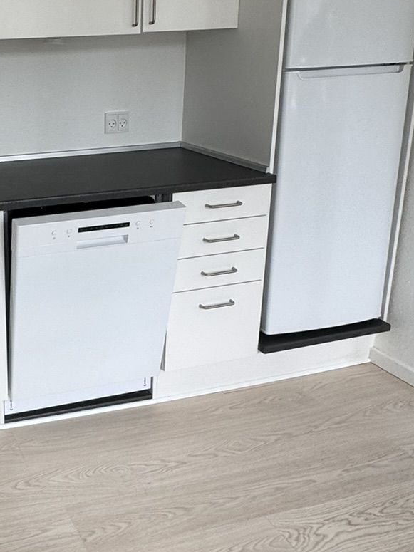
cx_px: -23
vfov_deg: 49.2
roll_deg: +2.1
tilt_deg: -13.2
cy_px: 177
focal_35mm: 37
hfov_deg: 34.3
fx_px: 590
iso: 80
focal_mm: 2.22
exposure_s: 1/99
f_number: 2.2
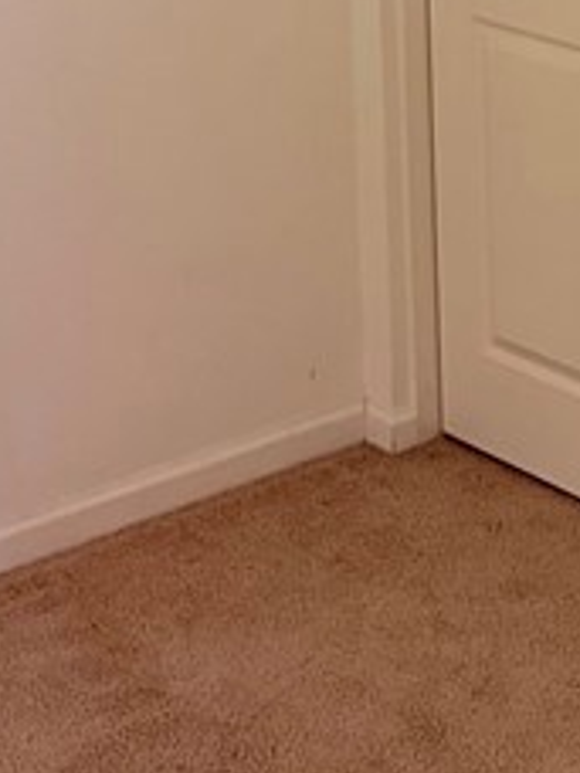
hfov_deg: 12.6
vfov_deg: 16.1
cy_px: -190
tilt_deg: -14.1
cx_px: 173
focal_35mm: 117
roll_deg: +2.9
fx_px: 2614
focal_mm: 5.96
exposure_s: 1/62
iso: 125
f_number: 1.6
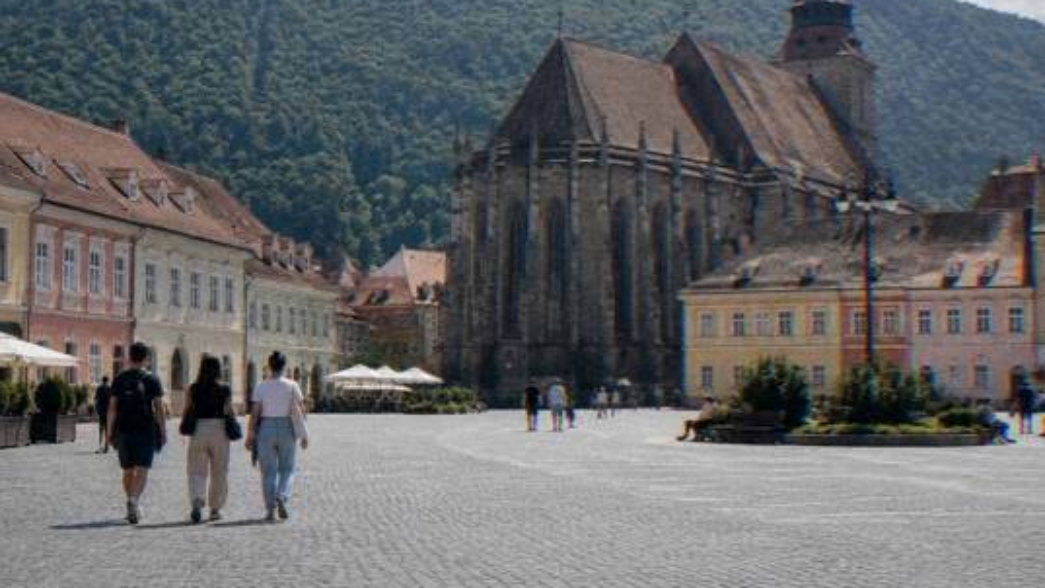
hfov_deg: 37.8
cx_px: 486
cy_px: 243
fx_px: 1524
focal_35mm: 55
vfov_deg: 21.8
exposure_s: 1/80
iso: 200
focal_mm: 47
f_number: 11
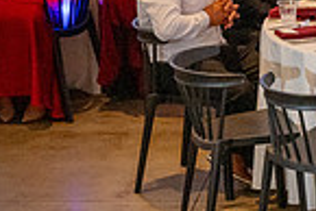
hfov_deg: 5.1
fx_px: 3488
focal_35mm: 397
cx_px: 573
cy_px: 234
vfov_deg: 3.5
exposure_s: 1/200
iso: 3200
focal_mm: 99
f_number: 4
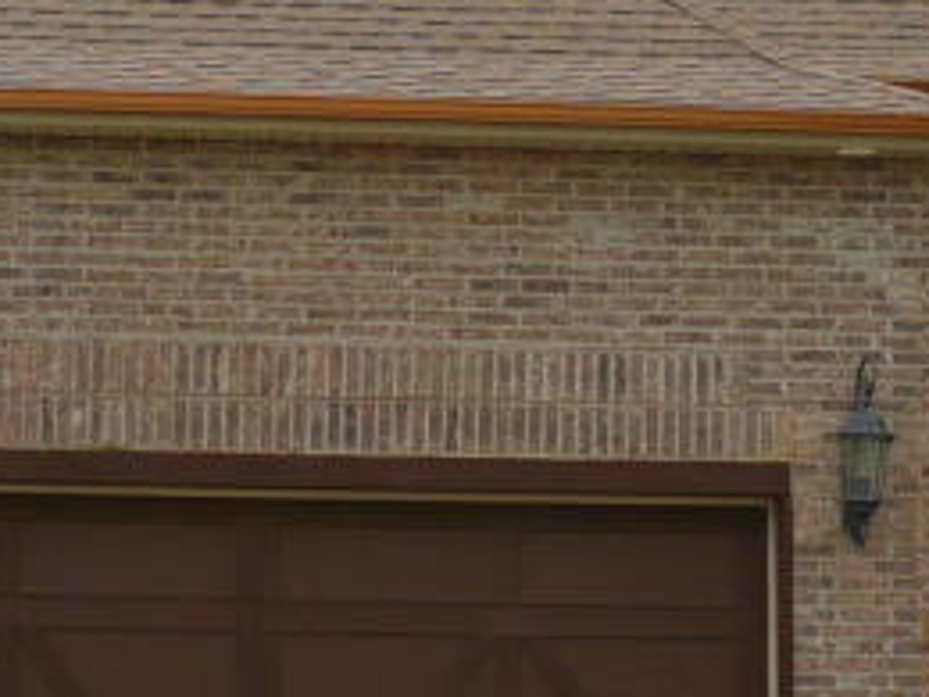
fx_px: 3918
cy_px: 325
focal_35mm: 146
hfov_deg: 13.3
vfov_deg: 10.2
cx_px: 950
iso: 100
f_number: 2.8
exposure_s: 1/1000
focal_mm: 6.1
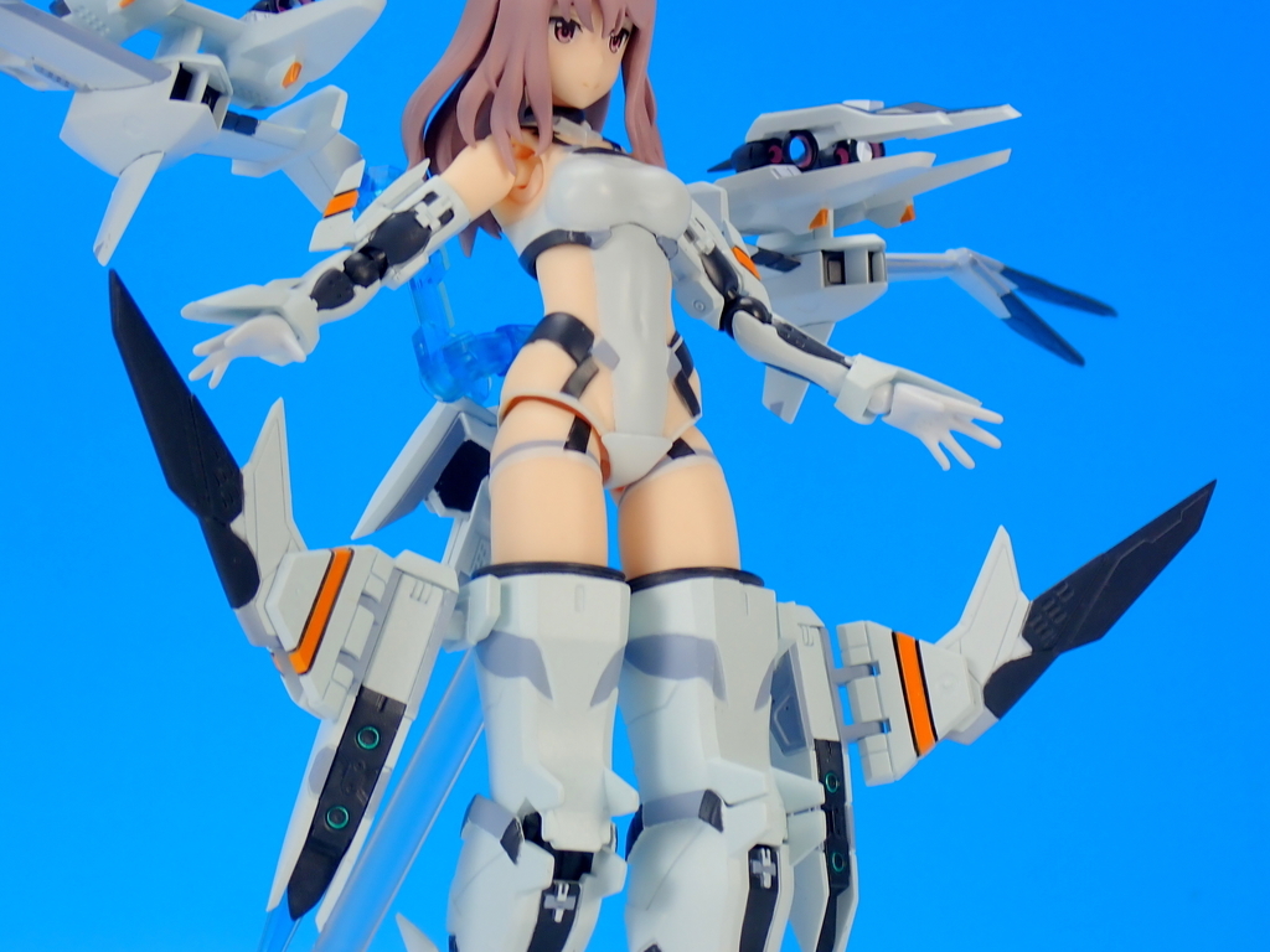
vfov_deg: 15.7
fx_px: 3449
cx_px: 635
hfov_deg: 20.9
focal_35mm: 94
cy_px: 476
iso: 100
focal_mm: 16.79
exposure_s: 1.6
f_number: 18
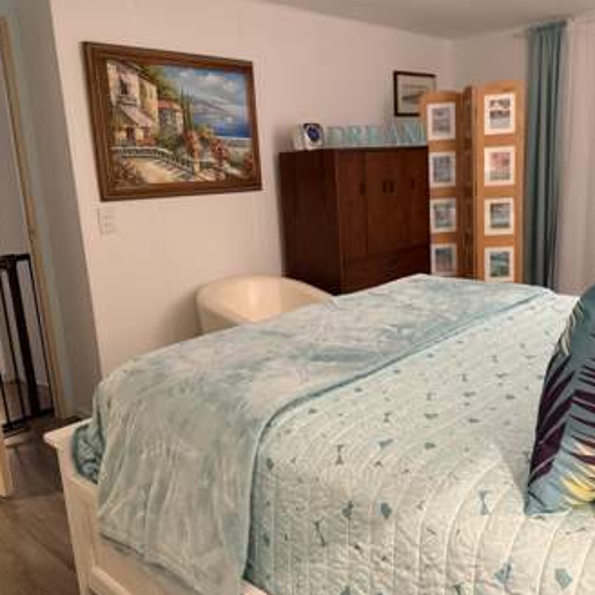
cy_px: 289
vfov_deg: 52.5
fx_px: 603
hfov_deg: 52.4
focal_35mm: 31
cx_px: 339
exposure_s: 1/60
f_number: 1.78
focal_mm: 6.76
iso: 800
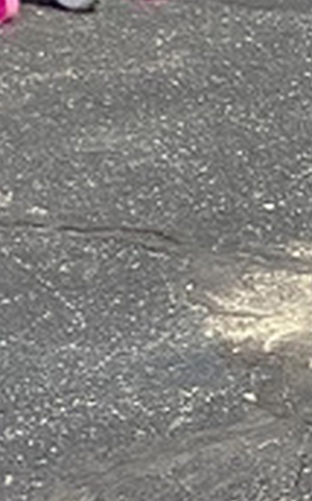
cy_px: 1136
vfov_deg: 9.7
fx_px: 2676
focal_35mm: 196
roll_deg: +2.5
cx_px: 1102
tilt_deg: -32.3
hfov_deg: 5.9
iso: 25
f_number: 2.4
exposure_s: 1/886
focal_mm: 3.3
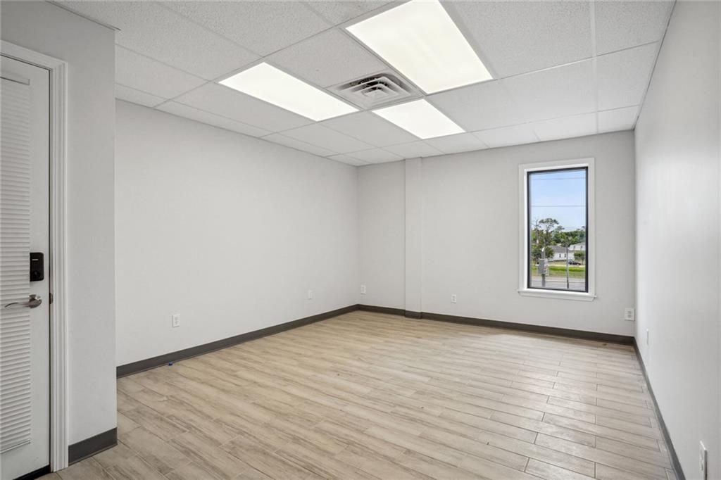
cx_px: 360
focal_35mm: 17
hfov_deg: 93.3
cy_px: 240
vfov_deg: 70.4
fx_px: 340
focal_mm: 17
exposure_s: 1/80
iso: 800
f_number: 11
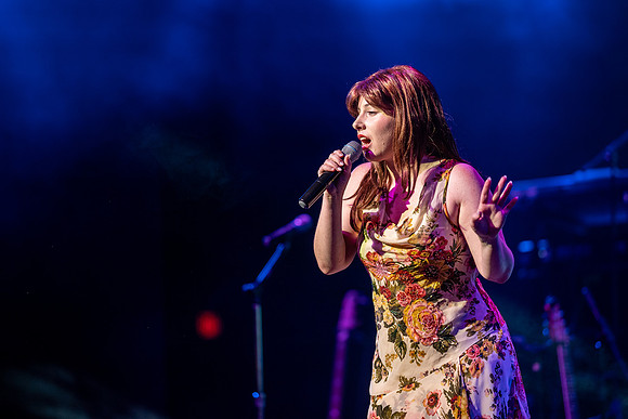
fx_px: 2355
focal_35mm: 135
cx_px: 314
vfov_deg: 10.2
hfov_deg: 15.2
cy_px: 210
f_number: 1.8
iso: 500
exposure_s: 1/320
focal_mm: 135
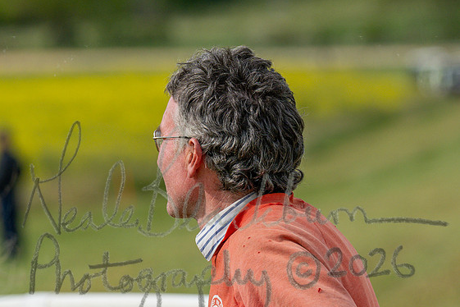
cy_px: 166
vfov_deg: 2.8
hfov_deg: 4.2
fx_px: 6299
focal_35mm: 493
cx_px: 160
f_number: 5
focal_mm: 200
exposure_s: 1/2500
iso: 400
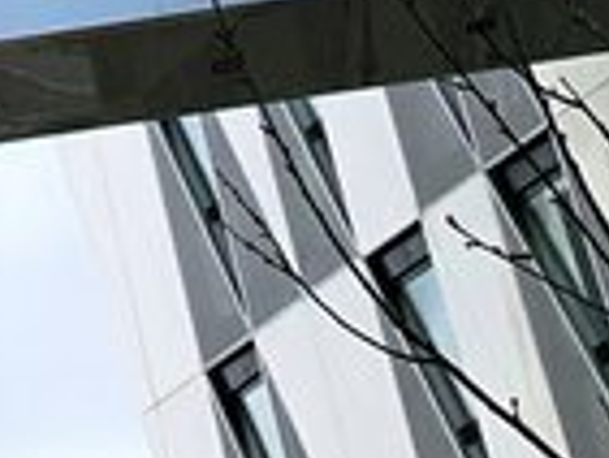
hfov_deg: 10.5
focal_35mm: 177
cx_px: -514
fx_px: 3117
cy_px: -1072
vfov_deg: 7.2
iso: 25
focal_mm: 4.25
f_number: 1.8
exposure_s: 1/2681
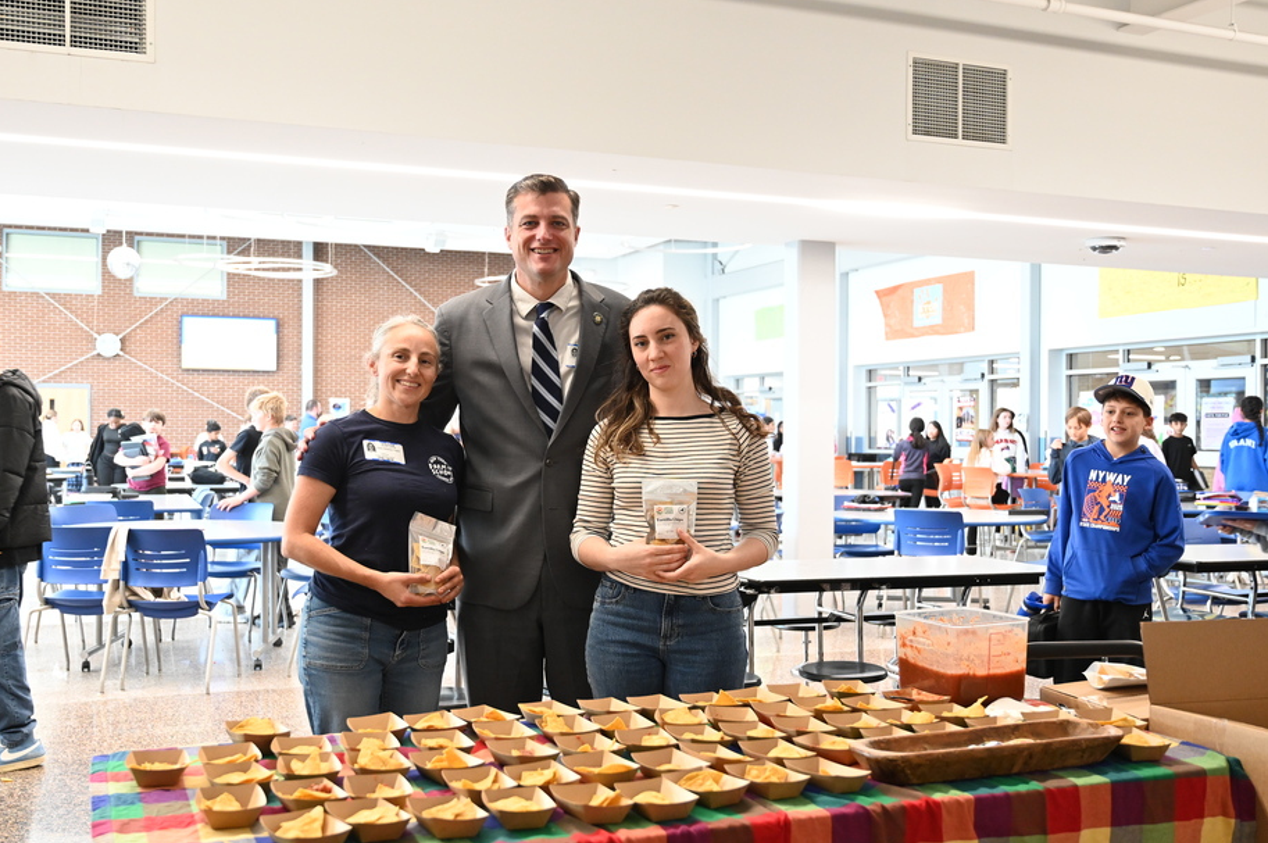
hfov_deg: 51.9
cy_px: 442
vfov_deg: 35.9
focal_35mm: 37
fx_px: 1302
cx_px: 610
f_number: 4
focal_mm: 33
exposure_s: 1/125
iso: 2800
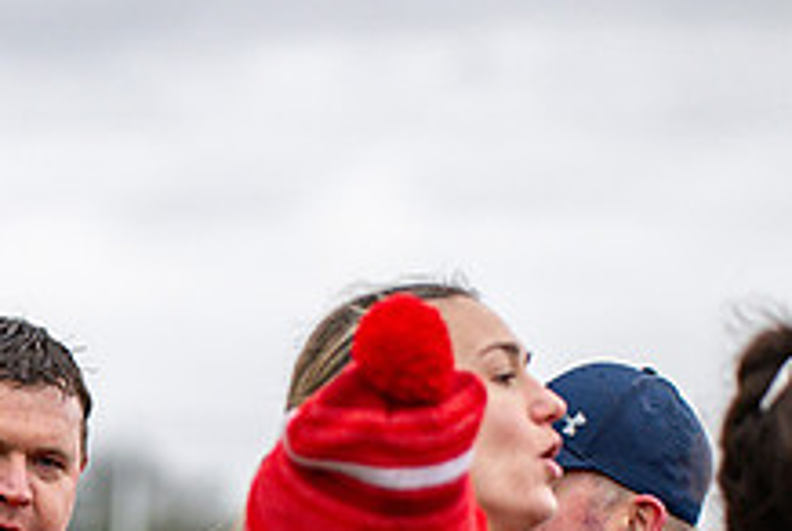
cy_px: 671
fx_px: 7909
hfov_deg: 5.7
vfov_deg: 3.8
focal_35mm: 359
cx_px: -145
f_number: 2.8
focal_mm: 135
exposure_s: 1/400
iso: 1000
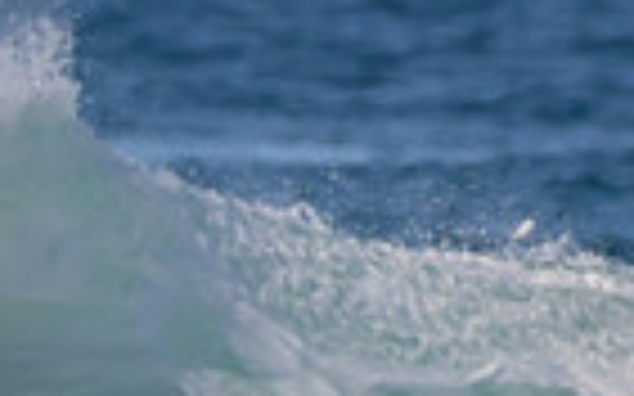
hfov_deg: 0.4
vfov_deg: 0.3
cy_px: 435
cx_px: -208
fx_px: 85288
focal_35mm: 4938
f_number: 11
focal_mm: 1000
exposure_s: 1/2000
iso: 800
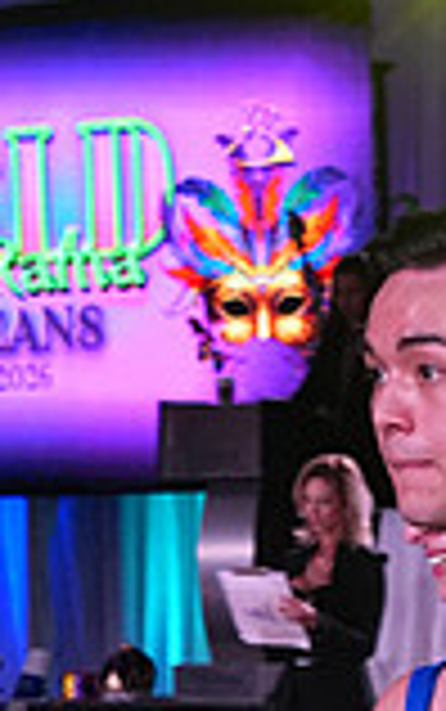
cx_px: 462
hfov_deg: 5.6
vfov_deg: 8.5
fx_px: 4581
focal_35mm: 236
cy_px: 1264
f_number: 9
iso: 3200
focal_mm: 63
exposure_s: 1/250
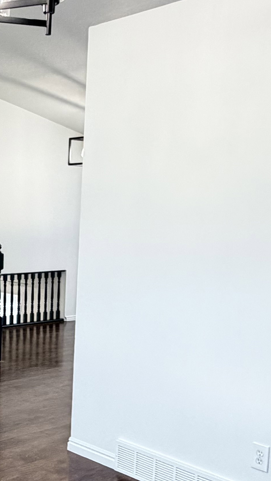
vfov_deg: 39.4
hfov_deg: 21.6
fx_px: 664
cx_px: -41
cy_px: 320
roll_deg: -0.1
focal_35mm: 52
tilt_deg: -9.5
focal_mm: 2.22
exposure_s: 1/120
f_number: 2.2
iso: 320
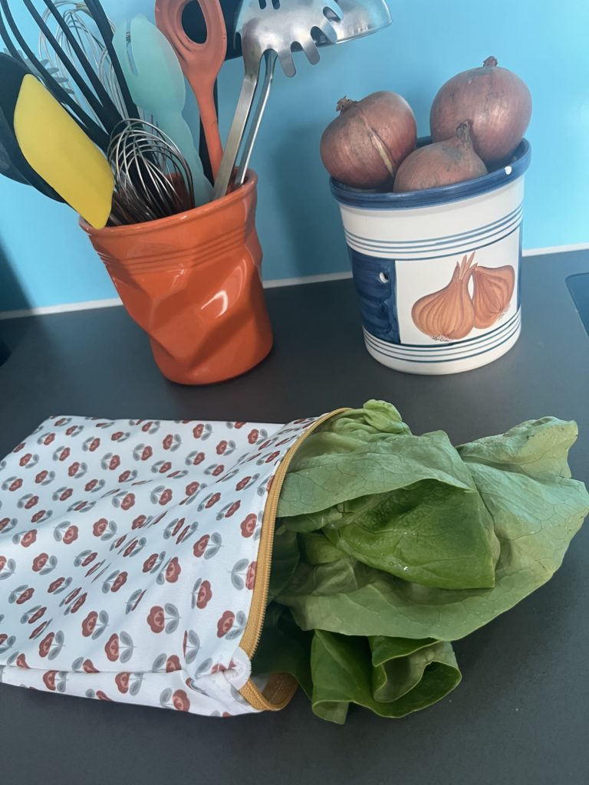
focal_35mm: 26
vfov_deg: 67.3
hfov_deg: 53.1
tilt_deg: -32.3
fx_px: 590
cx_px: 294
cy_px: 392
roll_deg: +14.0
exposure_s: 1/60
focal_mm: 5.1
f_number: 1.6
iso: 400
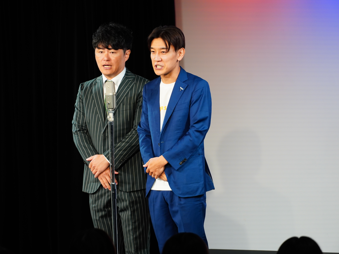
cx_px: 148
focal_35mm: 220
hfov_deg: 9.0
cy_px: 127
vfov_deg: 6.8
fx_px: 2150
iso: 640
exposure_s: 1/60
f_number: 5.6
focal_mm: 135
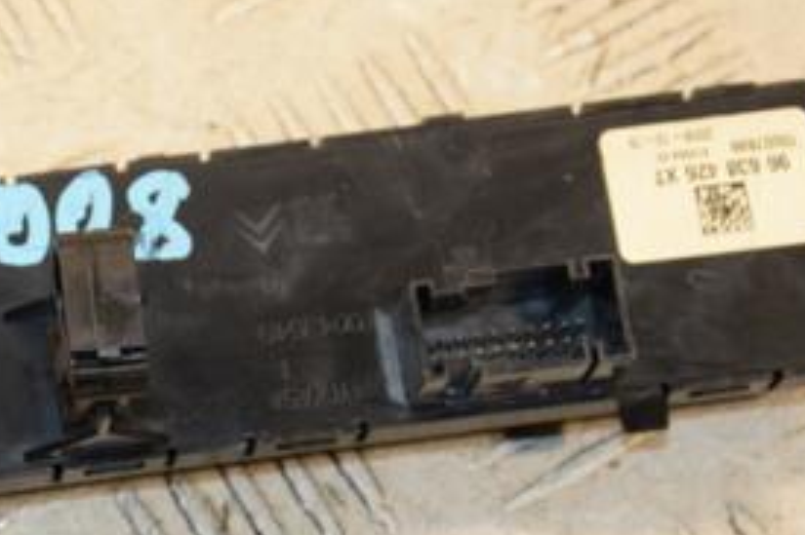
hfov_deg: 10.1
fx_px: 4536
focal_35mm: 203
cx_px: 82
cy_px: 336
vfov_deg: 6.8
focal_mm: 62
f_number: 7.1
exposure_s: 1/200
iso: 800
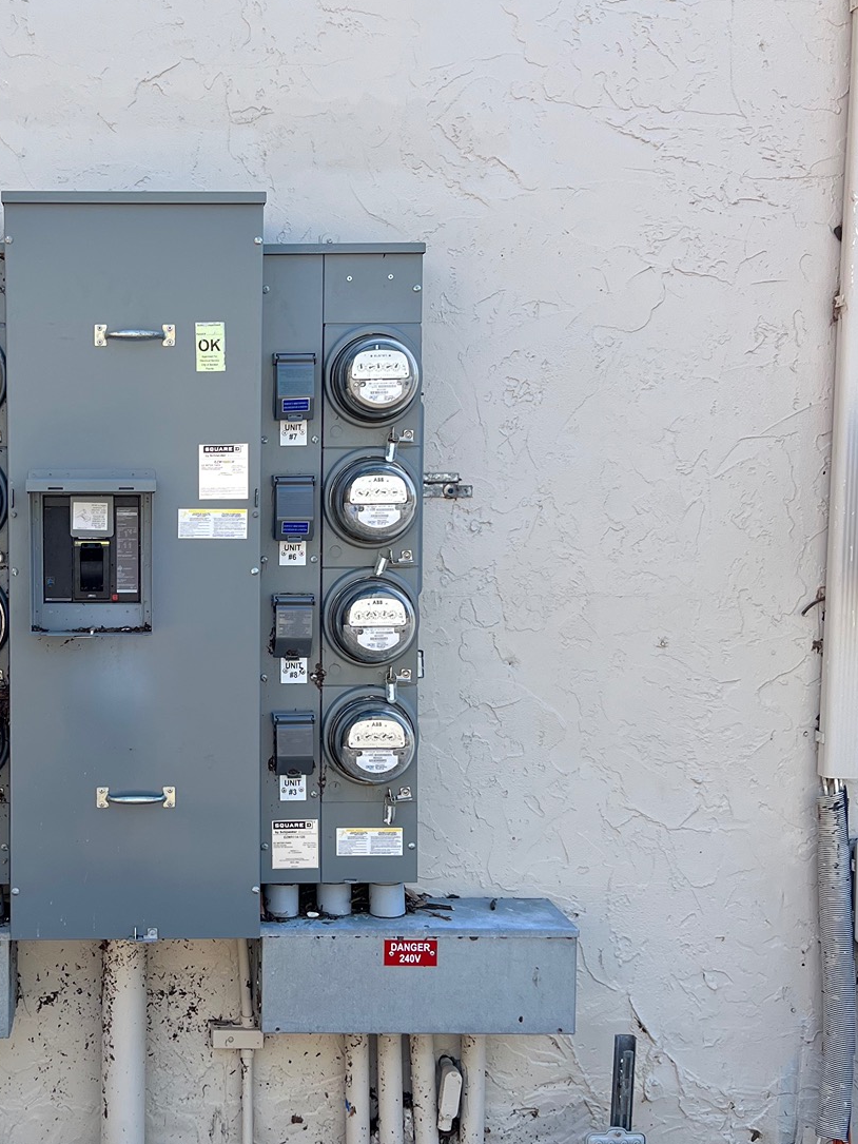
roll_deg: -0.5
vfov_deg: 41.2
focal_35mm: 46
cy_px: 610
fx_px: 1520
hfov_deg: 30.6
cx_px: 153
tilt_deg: -3.8
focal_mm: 5.7
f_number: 1.5
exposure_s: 1/1000
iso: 50
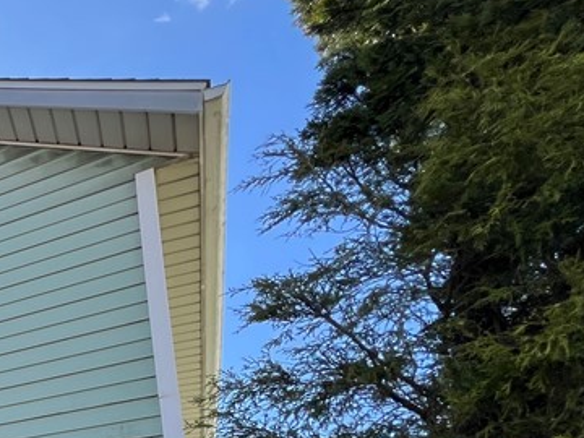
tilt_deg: +12.3
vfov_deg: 30.8
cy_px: 560
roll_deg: -1.1
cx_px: -238
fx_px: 624
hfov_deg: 31.9
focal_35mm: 37
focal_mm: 1.57
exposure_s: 1/598
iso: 32
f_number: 1.8
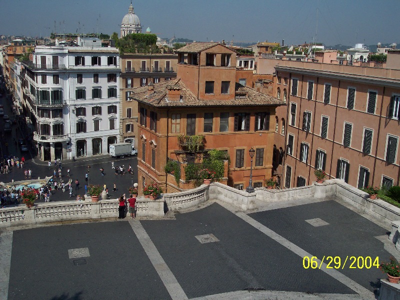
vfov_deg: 37.7
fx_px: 439
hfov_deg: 49.0
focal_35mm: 38
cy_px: 150
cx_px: 200
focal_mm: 8
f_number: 4.8
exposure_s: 1/1000
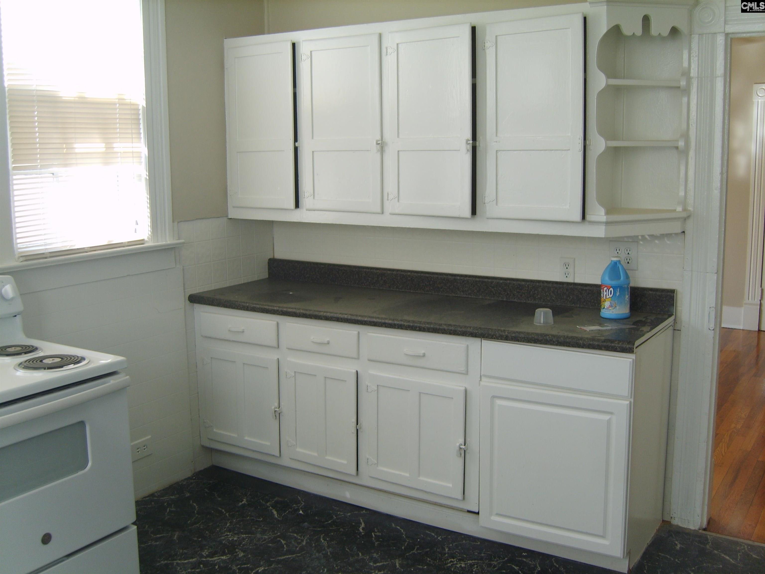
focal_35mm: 35
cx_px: 382
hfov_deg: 52.6
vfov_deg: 40.7
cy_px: 287
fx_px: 773
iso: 50
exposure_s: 1/45
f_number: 2.8
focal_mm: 7.4
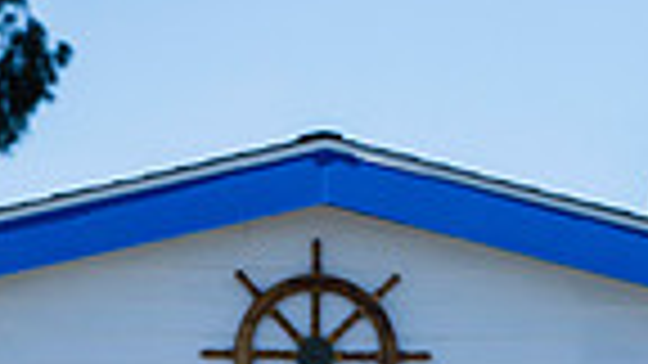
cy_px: 643
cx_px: 279
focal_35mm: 550
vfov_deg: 2.2
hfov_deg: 3.9
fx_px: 9450
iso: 320
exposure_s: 1/3200
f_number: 4
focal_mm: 130
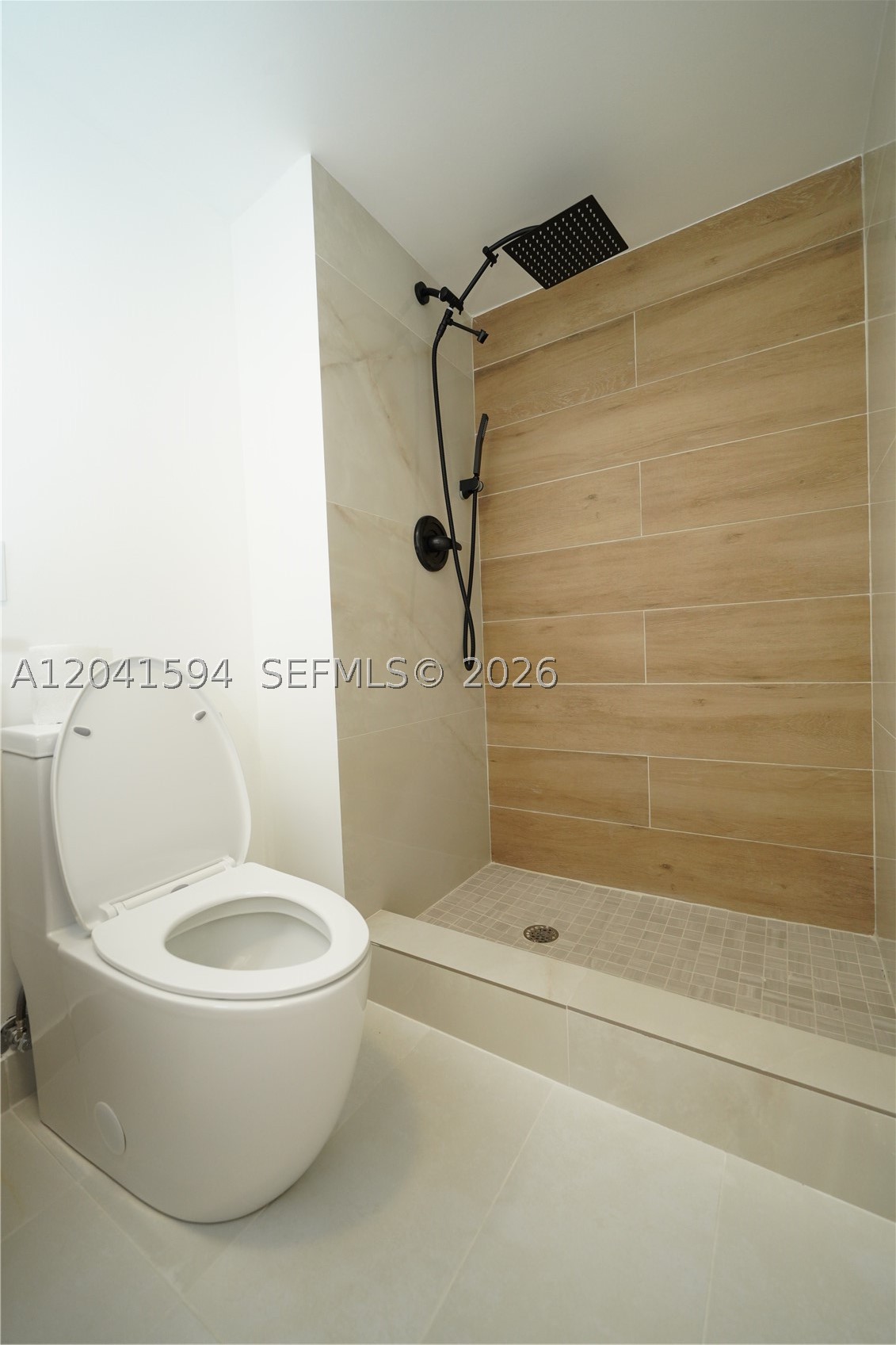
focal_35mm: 14
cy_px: 672
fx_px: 523
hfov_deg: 81.2
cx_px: 448
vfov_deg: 104.3
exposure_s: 1/160
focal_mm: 14
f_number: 4
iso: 1000
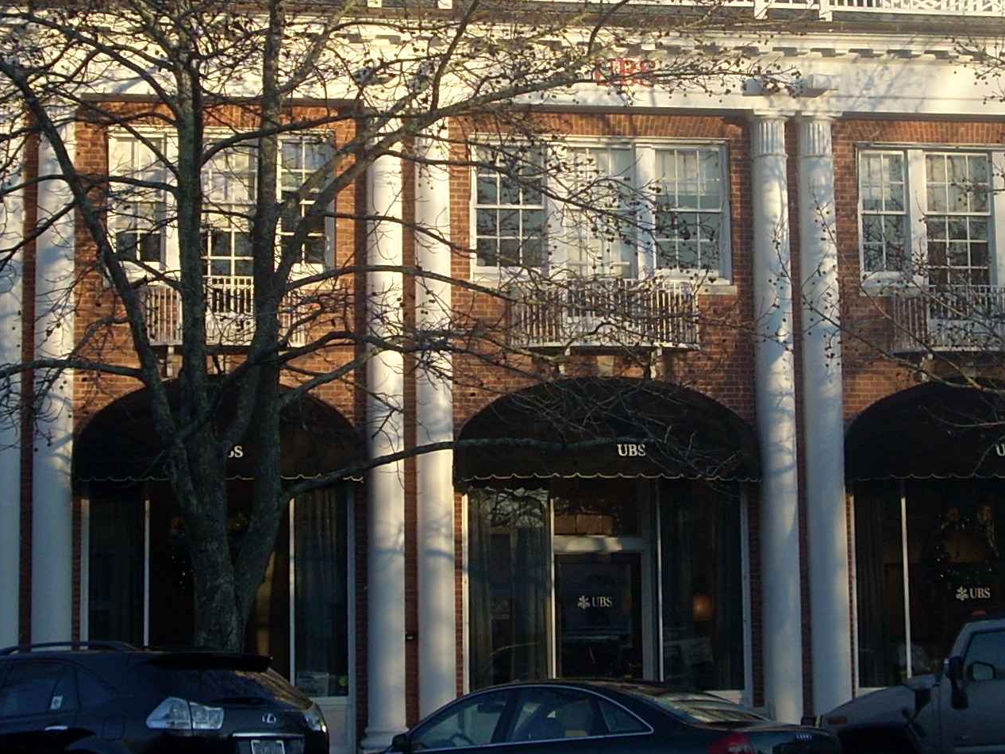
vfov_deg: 15.9
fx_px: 2701
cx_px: 579
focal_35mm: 93
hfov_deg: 21.1
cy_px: 228
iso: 64
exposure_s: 1/338
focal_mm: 7.6
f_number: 3.1
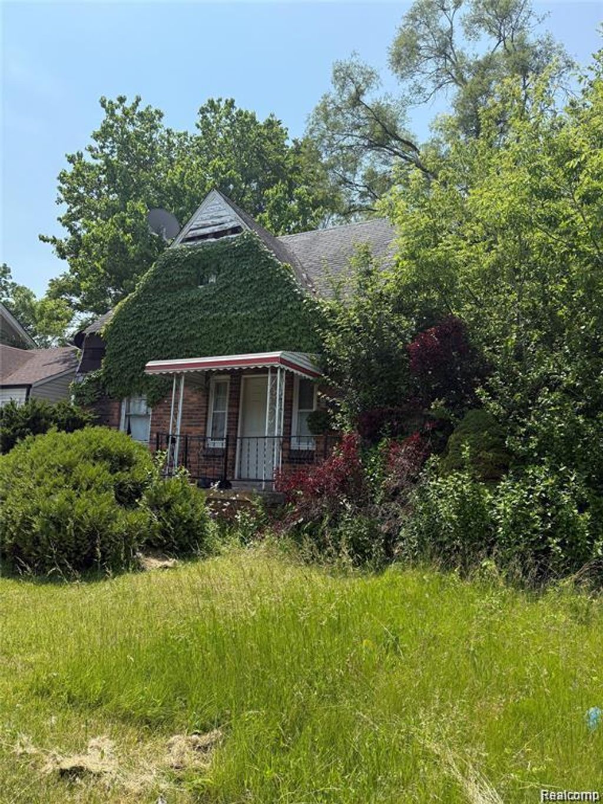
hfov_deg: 56.8
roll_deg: -3.3
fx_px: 557
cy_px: 402
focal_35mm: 24
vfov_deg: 71.6
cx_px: 302
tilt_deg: +8.0
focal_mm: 6.76
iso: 100
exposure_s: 1/3953
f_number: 1.78
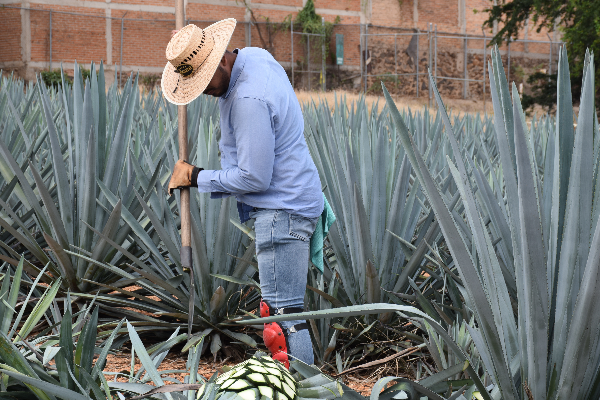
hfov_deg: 21.9
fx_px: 1550
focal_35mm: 93
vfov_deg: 14.7
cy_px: 200
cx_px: 300
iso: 200
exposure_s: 1/250
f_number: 8
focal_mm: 62
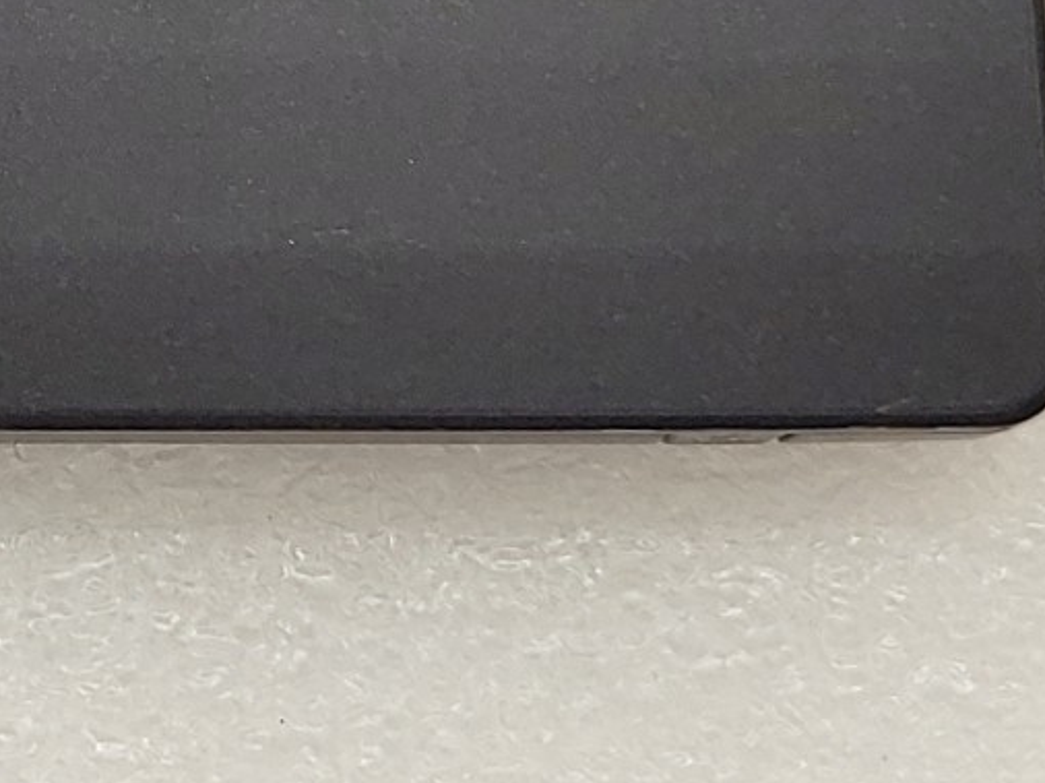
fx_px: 3953
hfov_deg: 14.6
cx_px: -167
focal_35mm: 131
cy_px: -231
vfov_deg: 11.0
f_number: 1.8
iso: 50
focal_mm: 4.36
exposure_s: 1/121
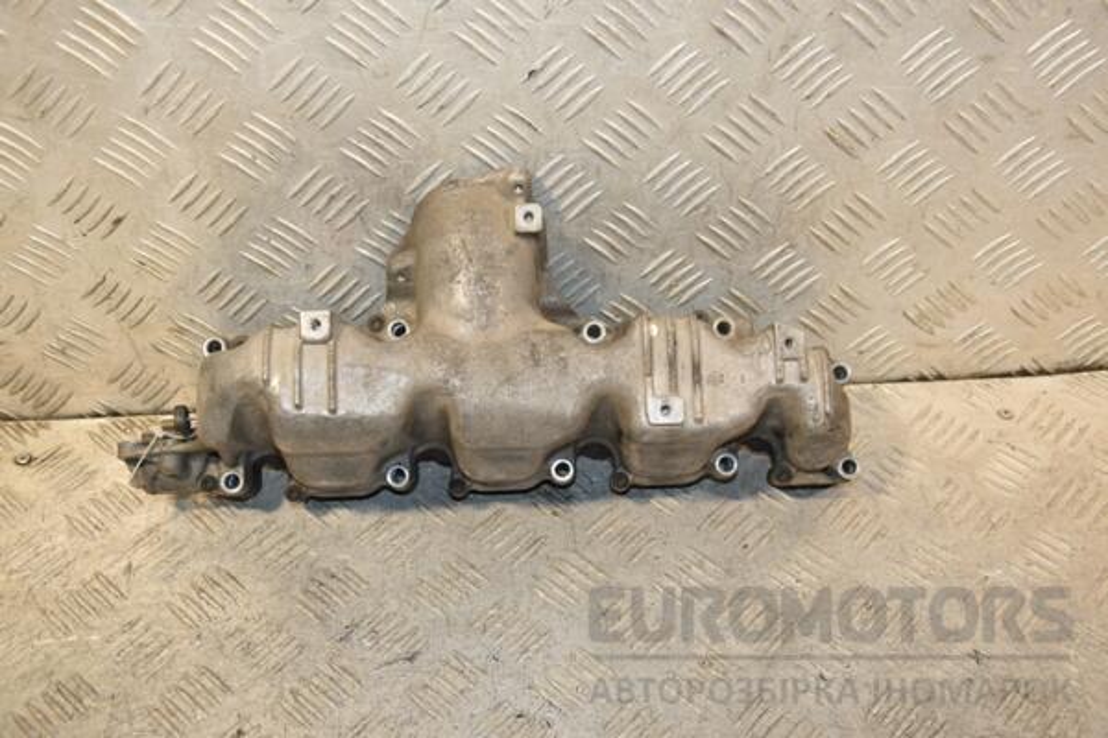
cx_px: 554
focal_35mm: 45
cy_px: 369
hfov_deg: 43.6
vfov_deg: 29.9
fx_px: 1385
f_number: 5
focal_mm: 30
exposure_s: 1/200
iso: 800
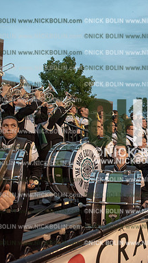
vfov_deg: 52.8
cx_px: 136
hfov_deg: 29.7
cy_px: 132
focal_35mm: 38
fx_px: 265
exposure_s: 1/250
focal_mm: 24
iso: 2000
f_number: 3.2
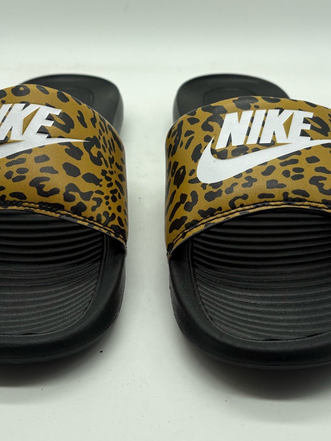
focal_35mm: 43
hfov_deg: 33.6
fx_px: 548
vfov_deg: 43.1
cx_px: 153
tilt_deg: -28.1
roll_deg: -0.7
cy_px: 138
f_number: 1.6
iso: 50
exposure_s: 1/973
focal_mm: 5.96
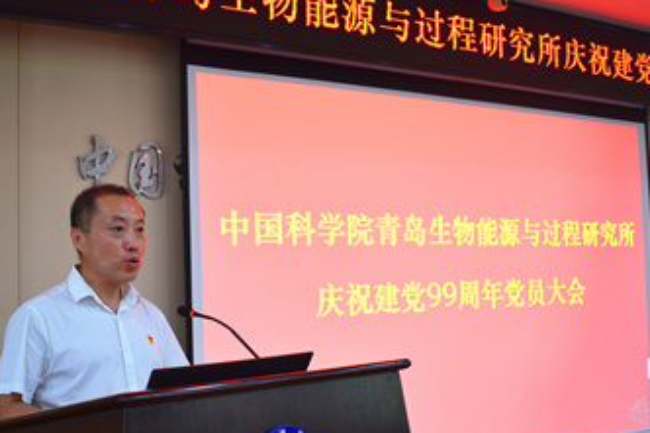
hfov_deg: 45.6
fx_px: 770
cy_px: 247
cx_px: 276
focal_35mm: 43
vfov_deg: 31.3
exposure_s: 1/60
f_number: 4
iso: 720
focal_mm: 21
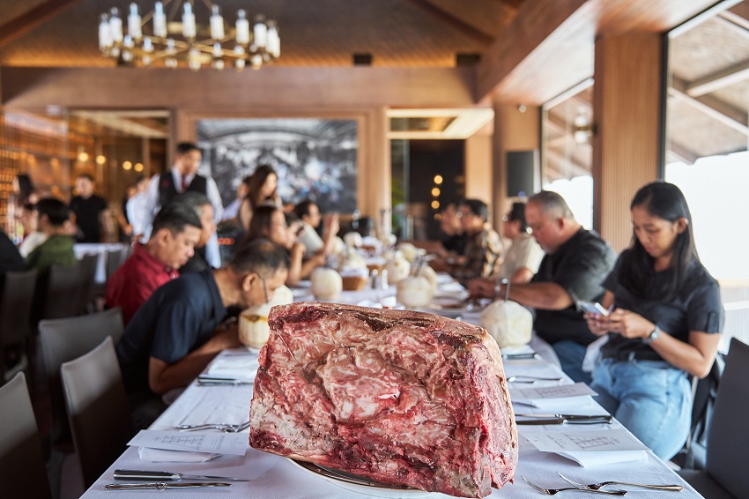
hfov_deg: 53.2
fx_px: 749
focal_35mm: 36
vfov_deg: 36.8
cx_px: 374
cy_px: 250
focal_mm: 36
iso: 1600
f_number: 2.8
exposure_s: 1/250
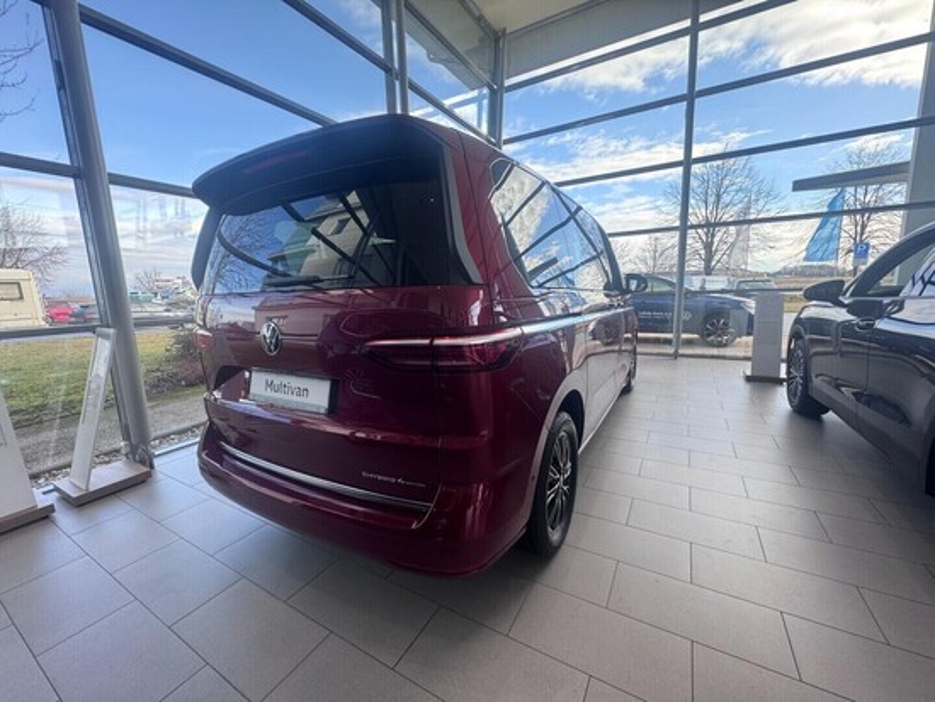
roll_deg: +1.7
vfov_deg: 85.7
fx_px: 378
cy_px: 351
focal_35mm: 14
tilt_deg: -9.4
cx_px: 468
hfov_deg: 102.0
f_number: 2.2
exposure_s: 1/113
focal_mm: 2.22
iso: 40
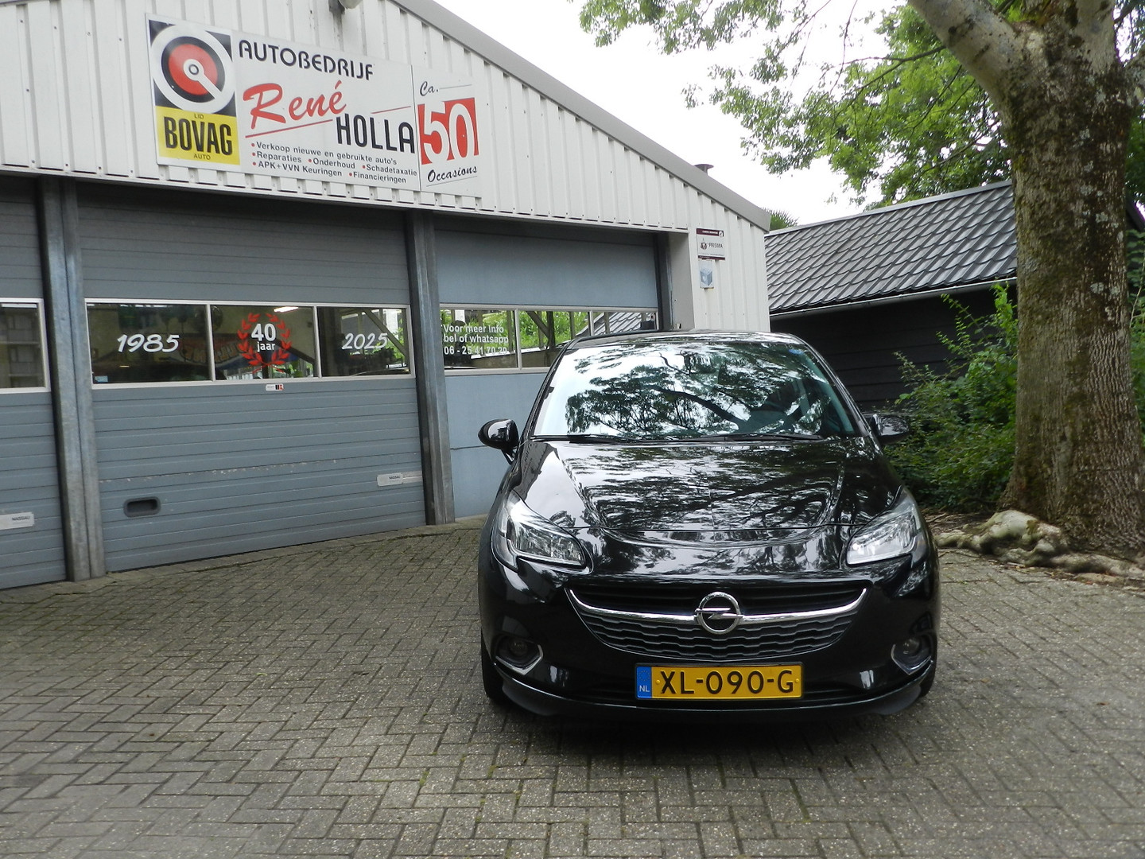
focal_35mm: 32
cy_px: 430
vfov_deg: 44.2
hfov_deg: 56.8
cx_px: 572
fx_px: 1058
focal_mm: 5.6
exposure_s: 1/125
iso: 160
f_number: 3.7
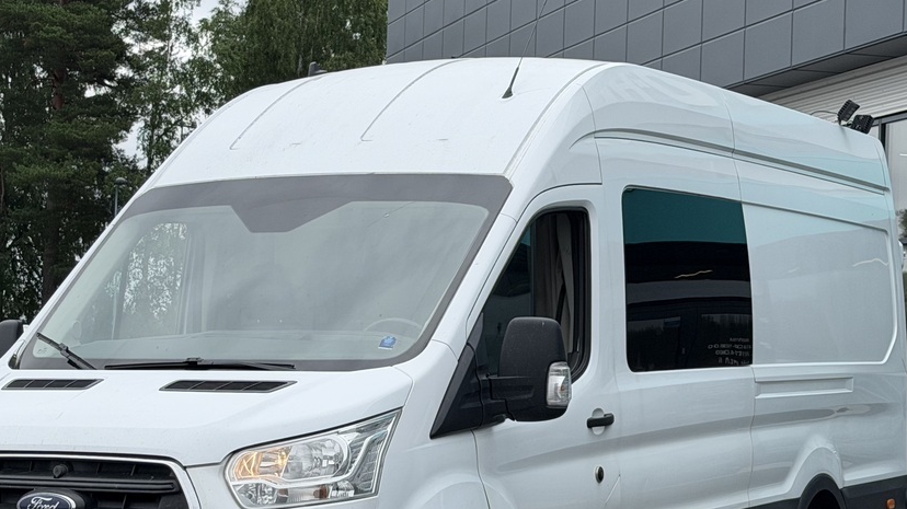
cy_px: 292
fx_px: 2188
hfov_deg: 23.4
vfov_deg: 13.3
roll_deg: -2.1
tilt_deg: +2.0
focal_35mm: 91
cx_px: 407
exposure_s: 1/1754
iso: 64
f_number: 1.78
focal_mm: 6.76
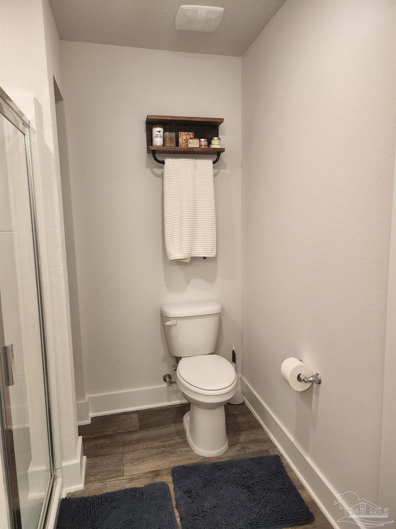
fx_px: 351
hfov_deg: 58.9
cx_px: 198
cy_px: 264
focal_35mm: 23
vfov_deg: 73.9
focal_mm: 6.4
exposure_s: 1/120
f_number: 1.8
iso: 160
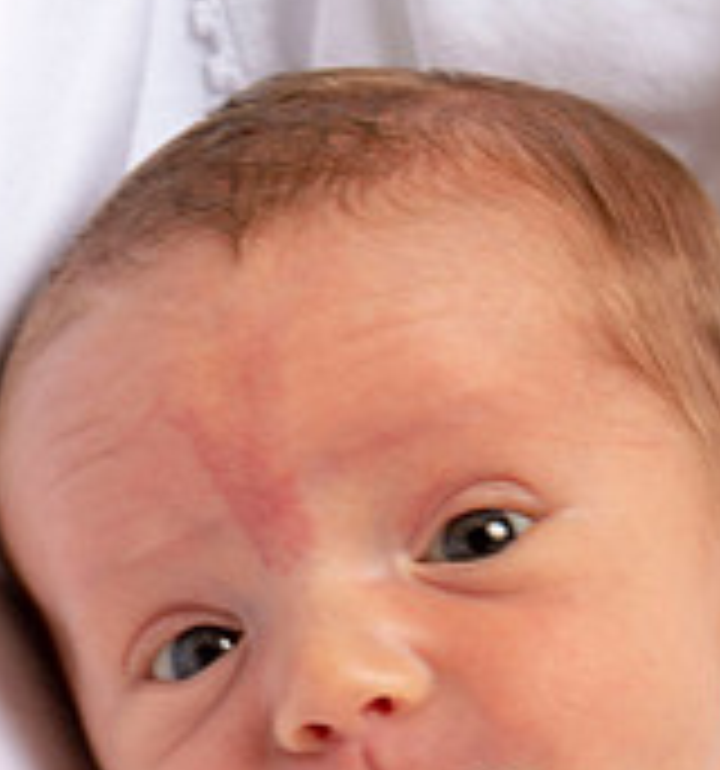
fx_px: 12786
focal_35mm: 525
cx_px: 69
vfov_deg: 3.4
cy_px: 864
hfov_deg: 3.2
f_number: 7.1
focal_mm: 140
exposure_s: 1/160
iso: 125
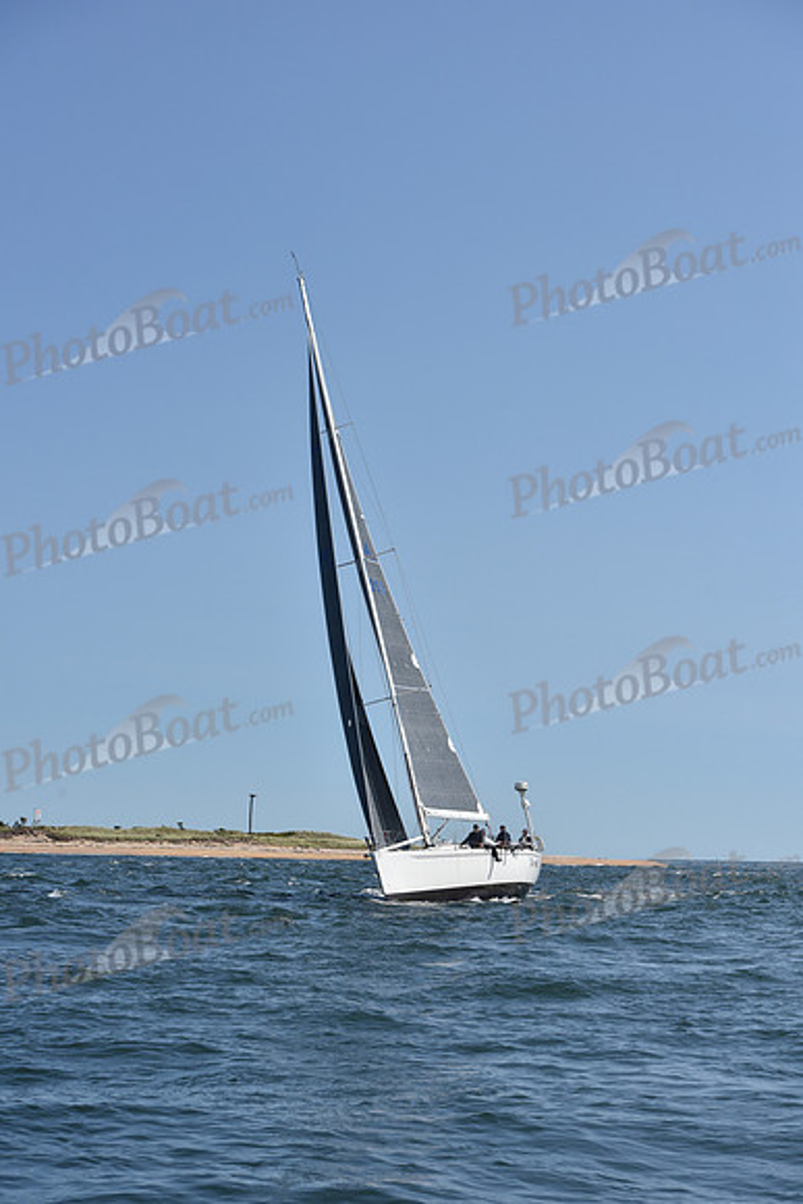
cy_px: 602
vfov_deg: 28.8
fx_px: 2341
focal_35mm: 70
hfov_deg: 19.5
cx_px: 402
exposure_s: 1/1600
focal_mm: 70
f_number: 8
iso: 250
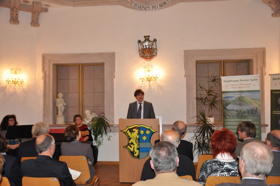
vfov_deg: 39.9
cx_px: 140
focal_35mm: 33
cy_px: 93
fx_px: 256
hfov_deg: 57.3
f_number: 4
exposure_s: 1/60
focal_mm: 22
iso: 800
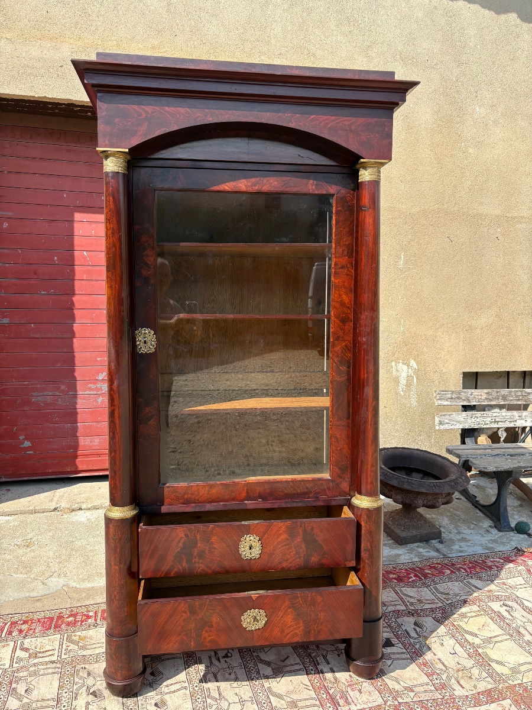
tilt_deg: -3.1
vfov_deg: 67.3
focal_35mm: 26
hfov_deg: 53.1
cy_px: 355
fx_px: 533
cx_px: 266
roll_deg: -1.1
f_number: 1.6
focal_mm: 5.96
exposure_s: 1/1239
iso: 50
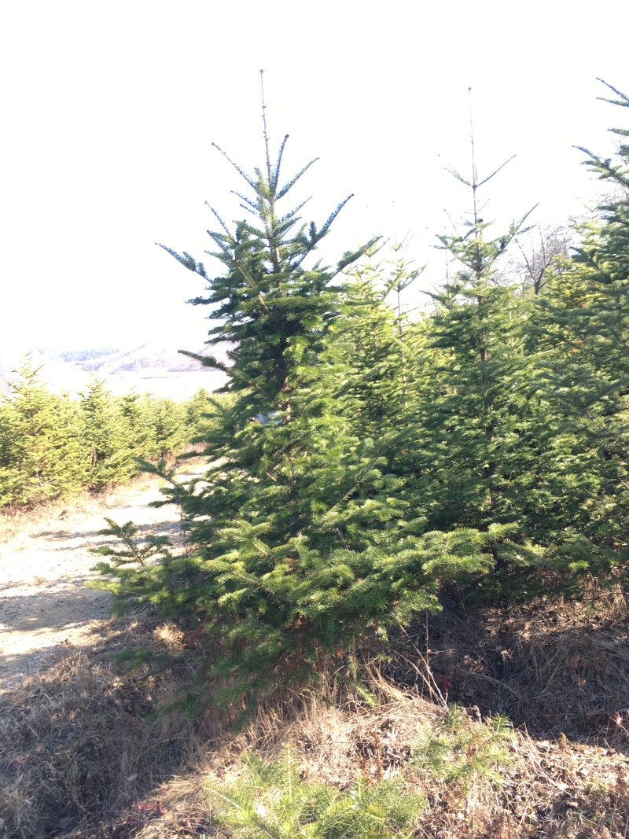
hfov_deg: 48.2
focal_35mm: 29
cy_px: 420
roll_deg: +5.4
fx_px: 703
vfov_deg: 61.7
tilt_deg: -4.7
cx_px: 314
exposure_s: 1/129
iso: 25
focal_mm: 4.15
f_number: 2.2
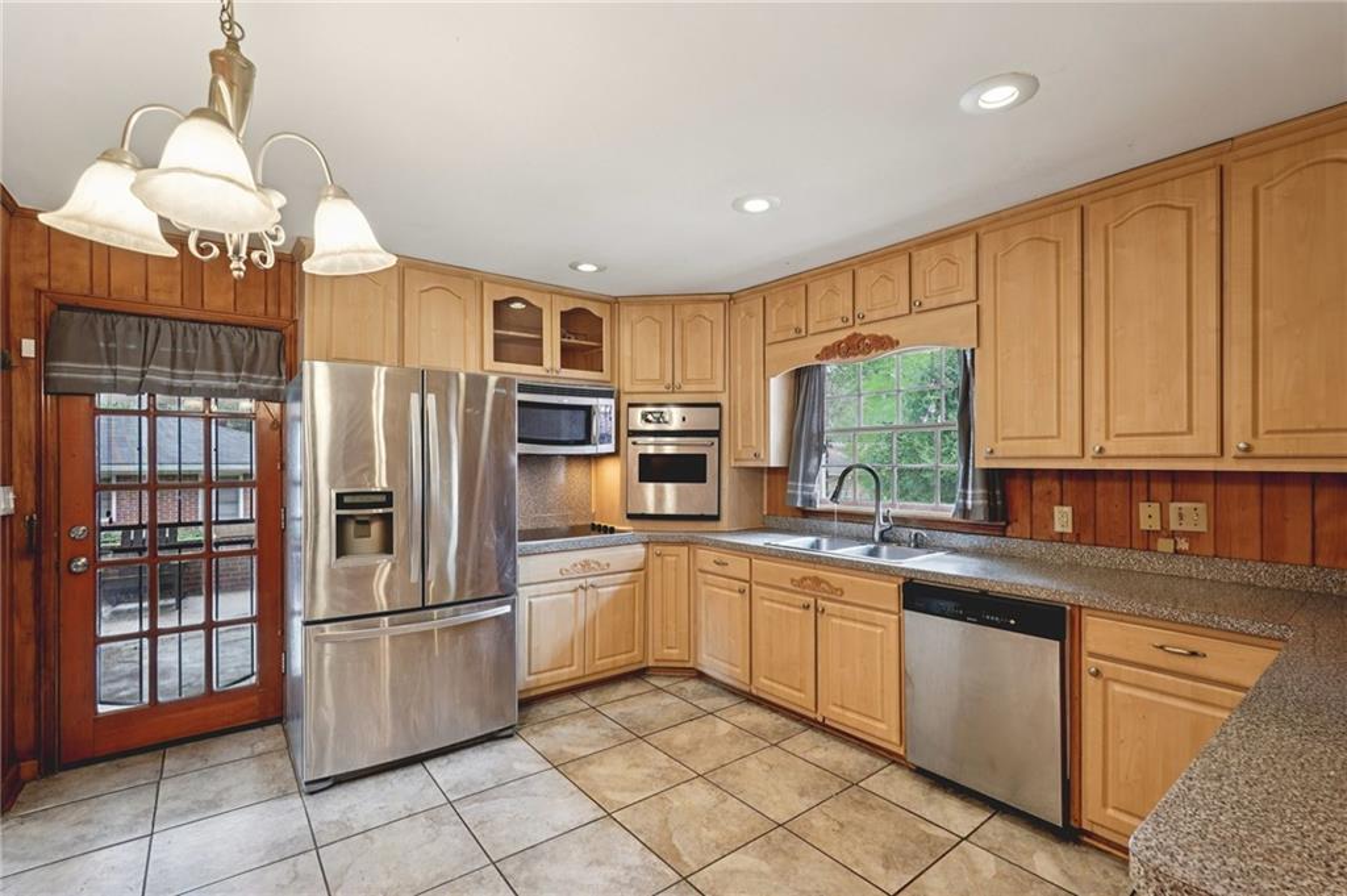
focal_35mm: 16
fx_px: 598
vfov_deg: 73.7
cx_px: 674
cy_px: 448
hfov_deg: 96.8
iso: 800
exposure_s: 1/8
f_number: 8
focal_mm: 16
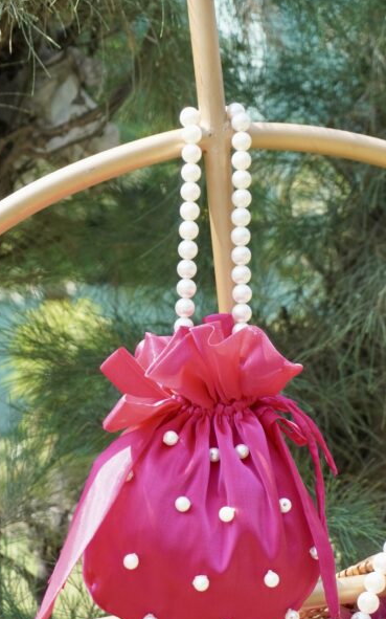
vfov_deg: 21.4
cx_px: 212
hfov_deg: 13.5
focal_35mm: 97
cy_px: 356
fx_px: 1634
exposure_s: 1/800
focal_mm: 50
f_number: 6.3
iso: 800
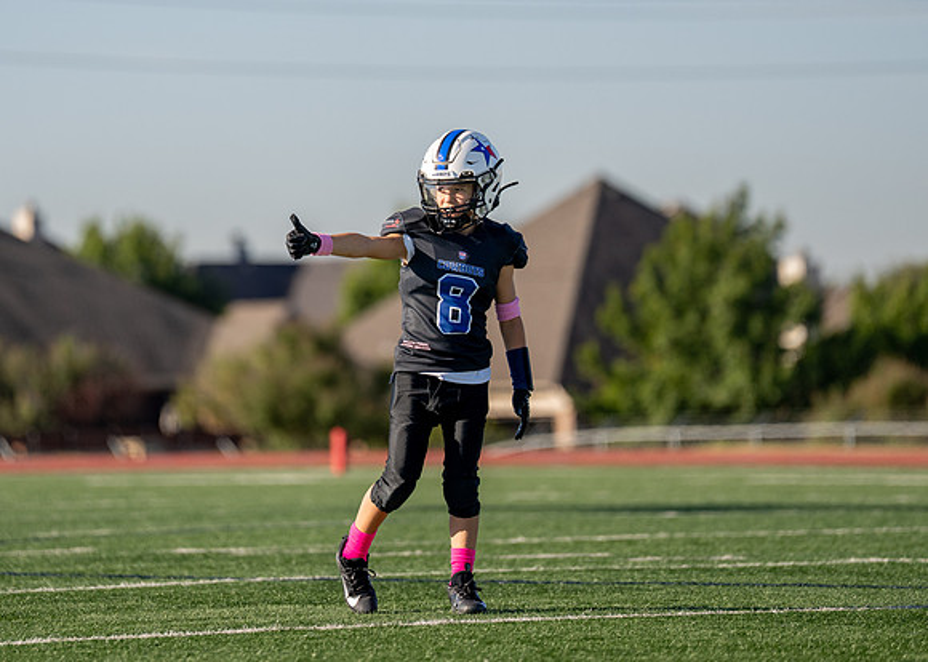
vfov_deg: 4.8
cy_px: 208
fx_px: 7860
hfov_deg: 6.8
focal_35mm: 298
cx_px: 361
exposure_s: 1/3200
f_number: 2.8
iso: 160
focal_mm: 200
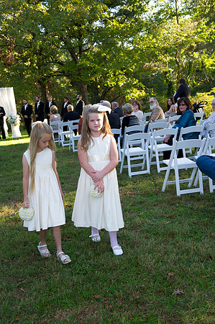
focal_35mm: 38
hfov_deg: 35.0
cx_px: 108
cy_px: 162
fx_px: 341
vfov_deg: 50.7
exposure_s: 1/125
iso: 640
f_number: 5.6
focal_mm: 38
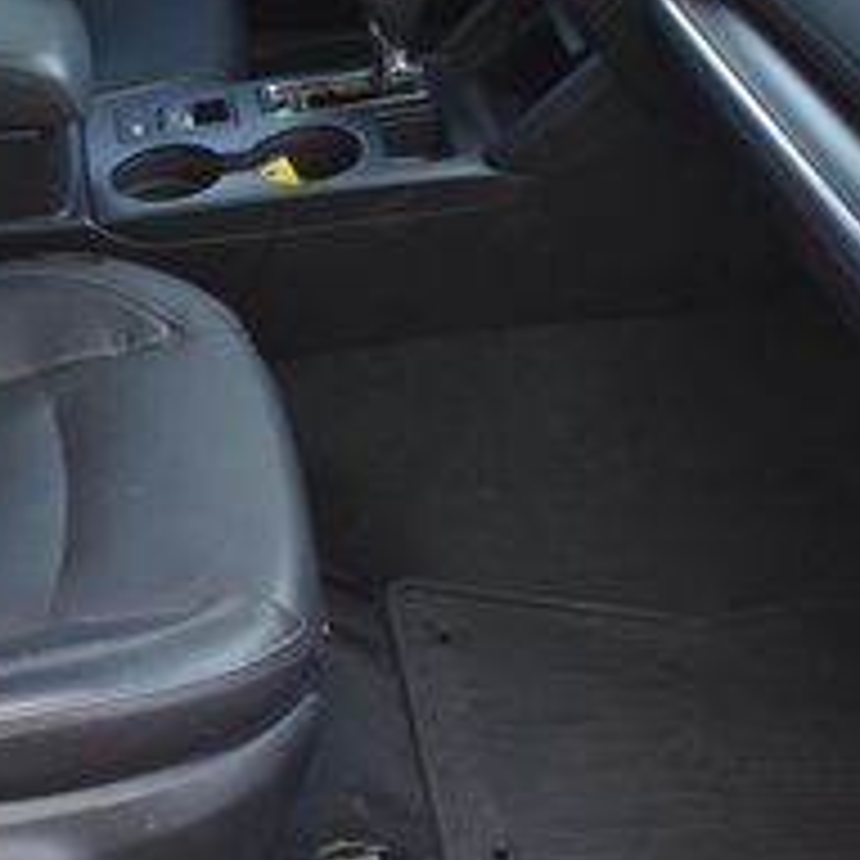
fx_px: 2164
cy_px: 97
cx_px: 225
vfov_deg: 22.0
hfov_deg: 22.3
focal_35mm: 77
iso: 800
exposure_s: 1/160
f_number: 3.5
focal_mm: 18
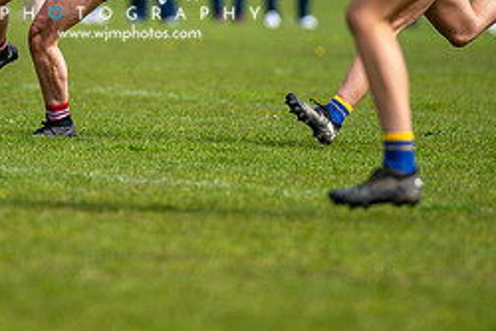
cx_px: 129
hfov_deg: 3.0
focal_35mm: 695
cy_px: -49
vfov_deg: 2.0
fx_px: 9581
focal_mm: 300
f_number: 2.8
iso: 200
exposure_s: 1/6400
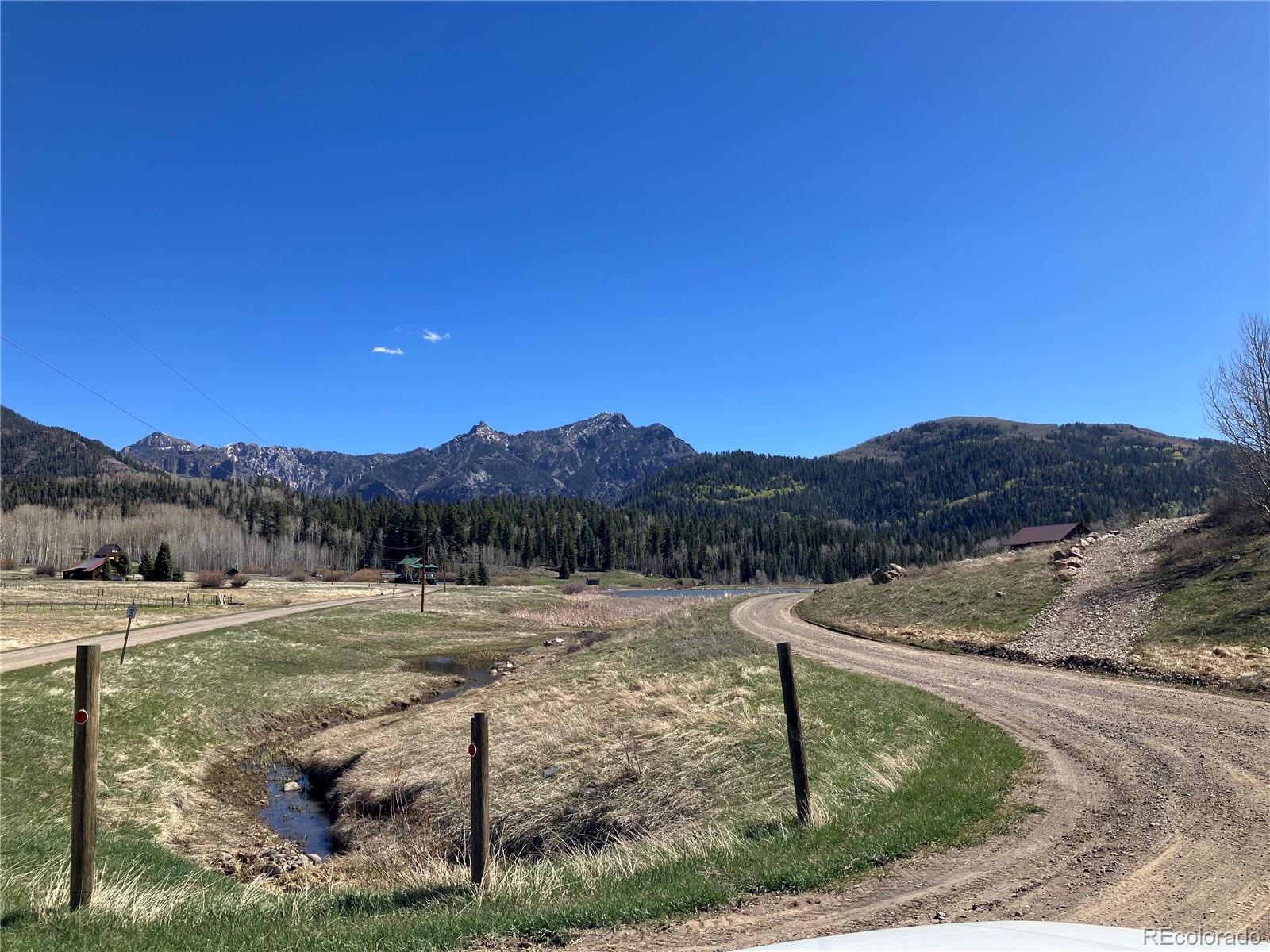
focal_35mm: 28
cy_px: 476
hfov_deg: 63.4
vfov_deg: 49.7
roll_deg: +1.0
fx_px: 1027
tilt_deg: +6.4
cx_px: 635
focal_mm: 3.99
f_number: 1.8
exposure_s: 1/1869
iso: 32
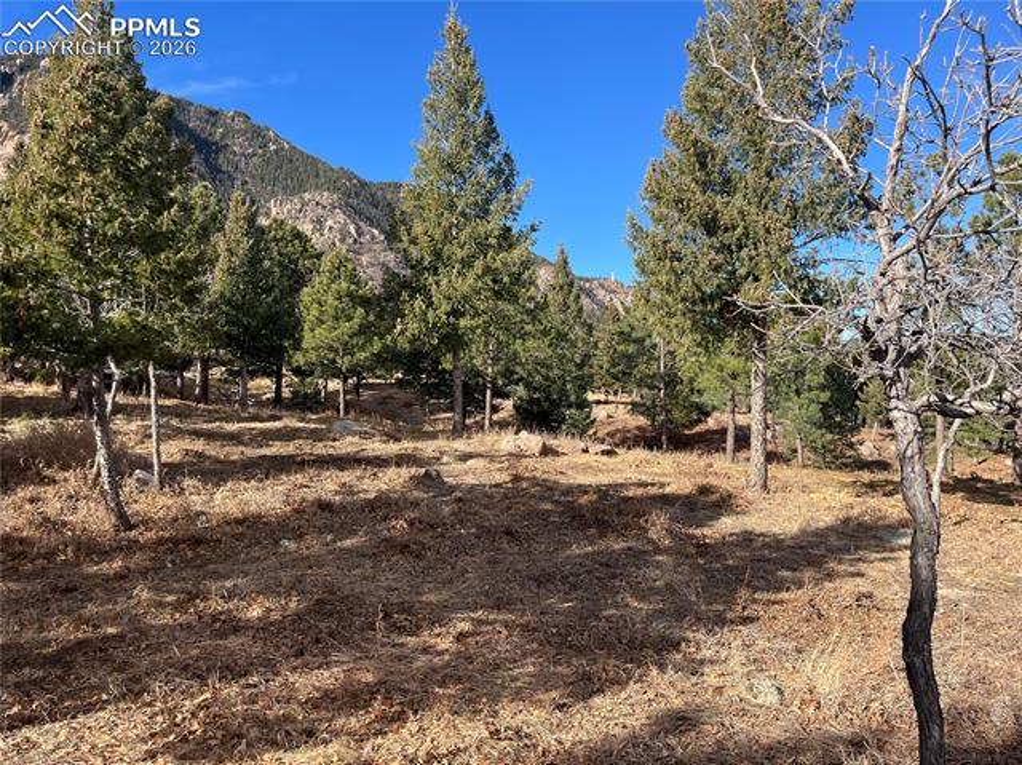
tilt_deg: -0.1
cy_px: 382
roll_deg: +1.6
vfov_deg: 53.0
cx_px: 511
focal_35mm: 26
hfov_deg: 67.3
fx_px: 767
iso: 50
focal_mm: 5.1
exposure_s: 1/1776
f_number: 1.6
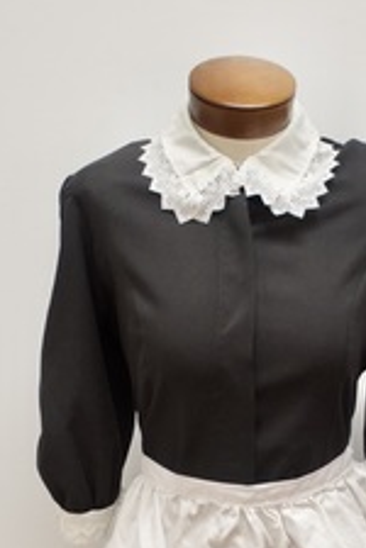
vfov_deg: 19.1
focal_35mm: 105
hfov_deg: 13.0
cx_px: 244
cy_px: 502
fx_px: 1601
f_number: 4.2
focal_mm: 35
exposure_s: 1/160
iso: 1600
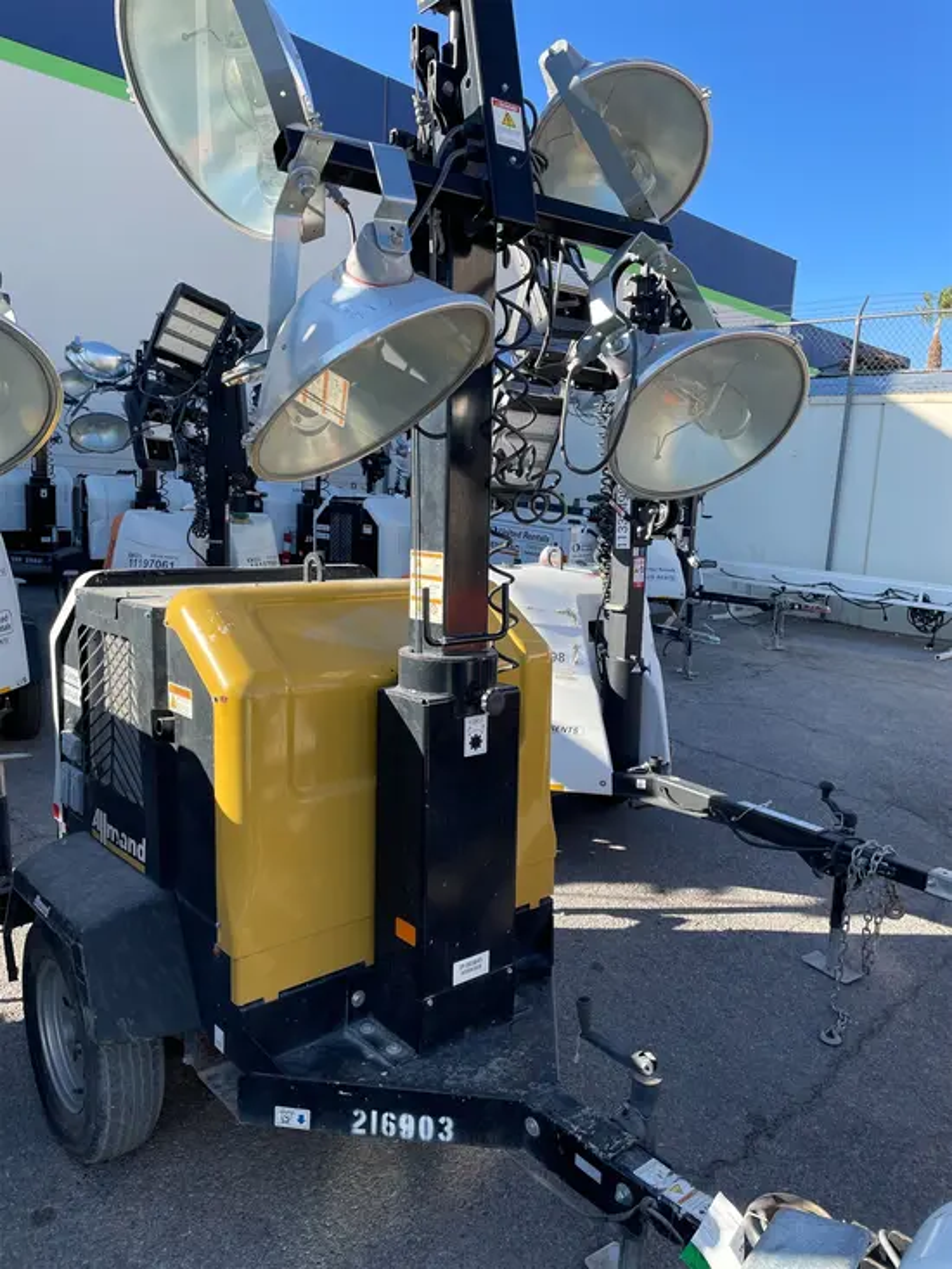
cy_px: 634
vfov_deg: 67.3
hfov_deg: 53.1
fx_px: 953
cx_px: 476
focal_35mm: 26
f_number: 1.6
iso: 50
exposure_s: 1/1195
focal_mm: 4.2
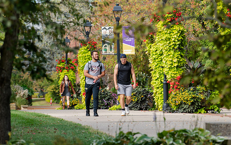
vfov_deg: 4.3
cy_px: 74
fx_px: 1932
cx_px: 116
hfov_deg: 6.8
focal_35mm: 307
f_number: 9
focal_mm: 300
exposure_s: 1/320
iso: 500
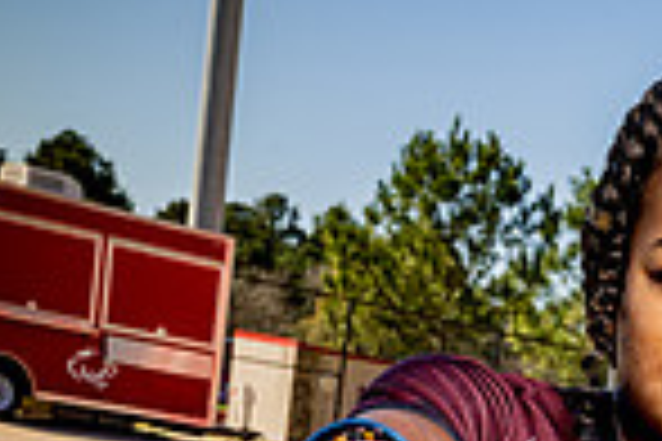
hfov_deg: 19.9
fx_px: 1857
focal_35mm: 101
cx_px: 558
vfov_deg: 11.6
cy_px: 994
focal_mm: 33
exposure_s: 1/250
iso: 125
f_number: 10
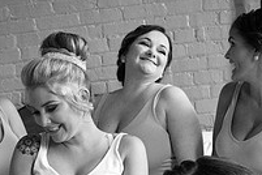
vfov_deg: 13.8
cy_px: 174
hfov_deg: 20.8
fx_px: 713
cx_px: 102
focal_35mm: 98
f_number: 5.6
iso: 3200
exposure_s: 1/125
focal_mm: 34
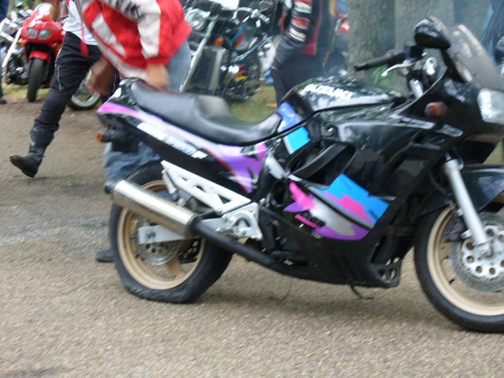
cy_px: 189
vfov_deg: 15.1
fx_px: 1427
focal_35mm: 98
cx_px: 252
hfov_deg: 20.0
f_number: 3.5
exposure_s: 1/20
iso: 100
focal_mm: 16.1
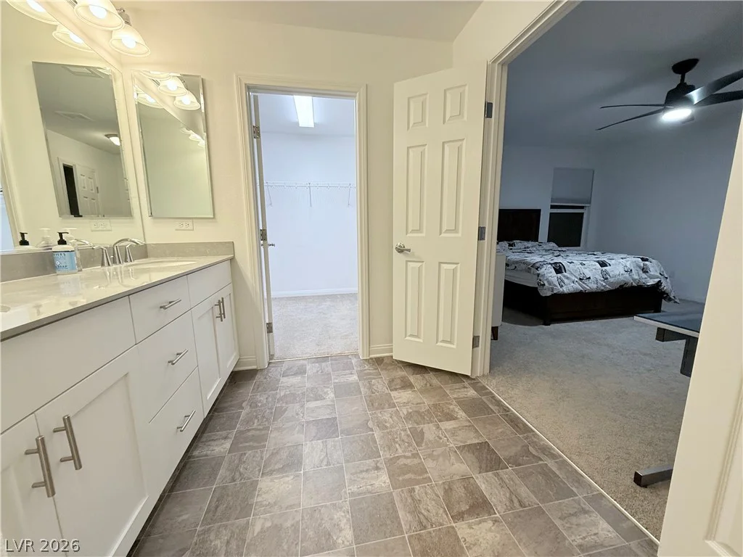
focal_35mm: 14
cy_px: 278
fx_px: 300
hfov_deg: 102.1
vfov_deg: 85.7
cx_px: 372
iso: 200
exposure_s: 1/120
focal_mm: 2.22
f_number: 2.2
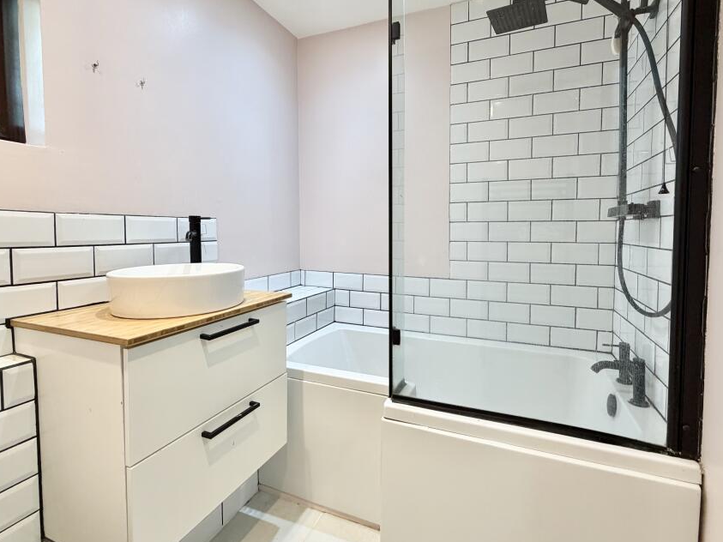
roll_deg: +0.1
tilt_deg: -2.1
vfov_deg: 74.5
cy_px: 245
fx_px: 355
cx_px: 388
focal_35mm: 17
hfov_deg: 90.9
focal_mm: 2.22
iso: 160
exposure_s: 1/100
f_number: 2.2
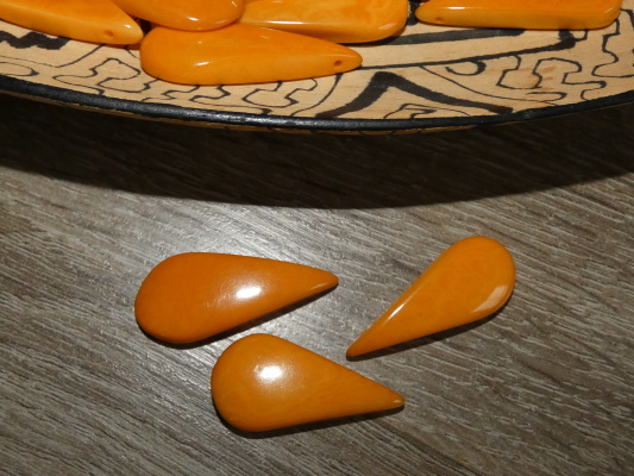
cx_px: 317
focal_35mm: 30
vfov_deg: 46.8
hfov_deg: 60.0
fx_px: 550
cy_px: 238
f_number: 3.3
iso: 400
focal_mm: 5.3
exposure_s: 1/60
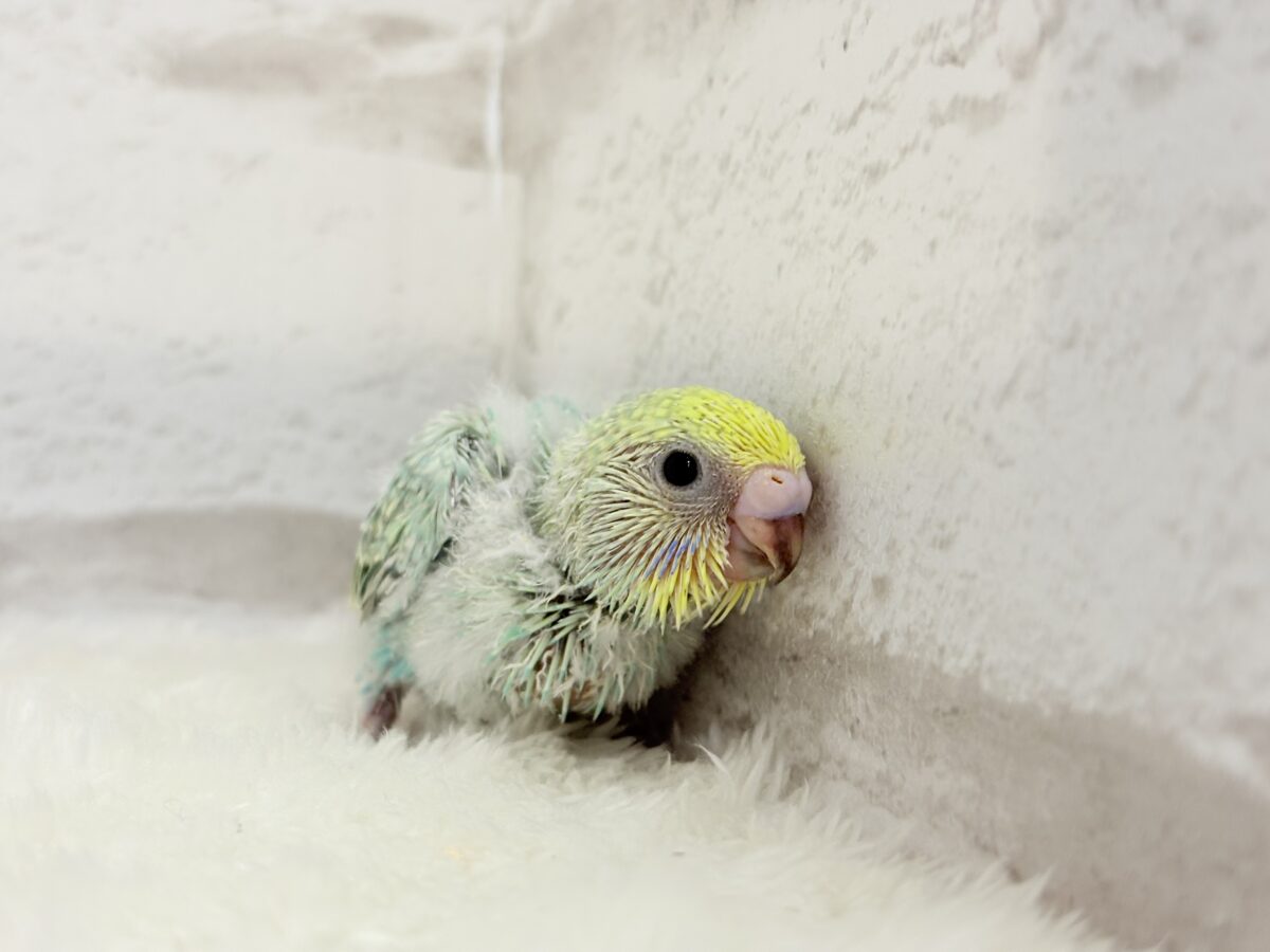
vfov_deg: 28.0
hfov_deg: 36.8
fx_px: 1908
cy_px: 476
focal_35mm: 52
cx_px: 635
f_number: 1.6
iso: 80
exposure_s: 1/100
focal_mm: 5.96
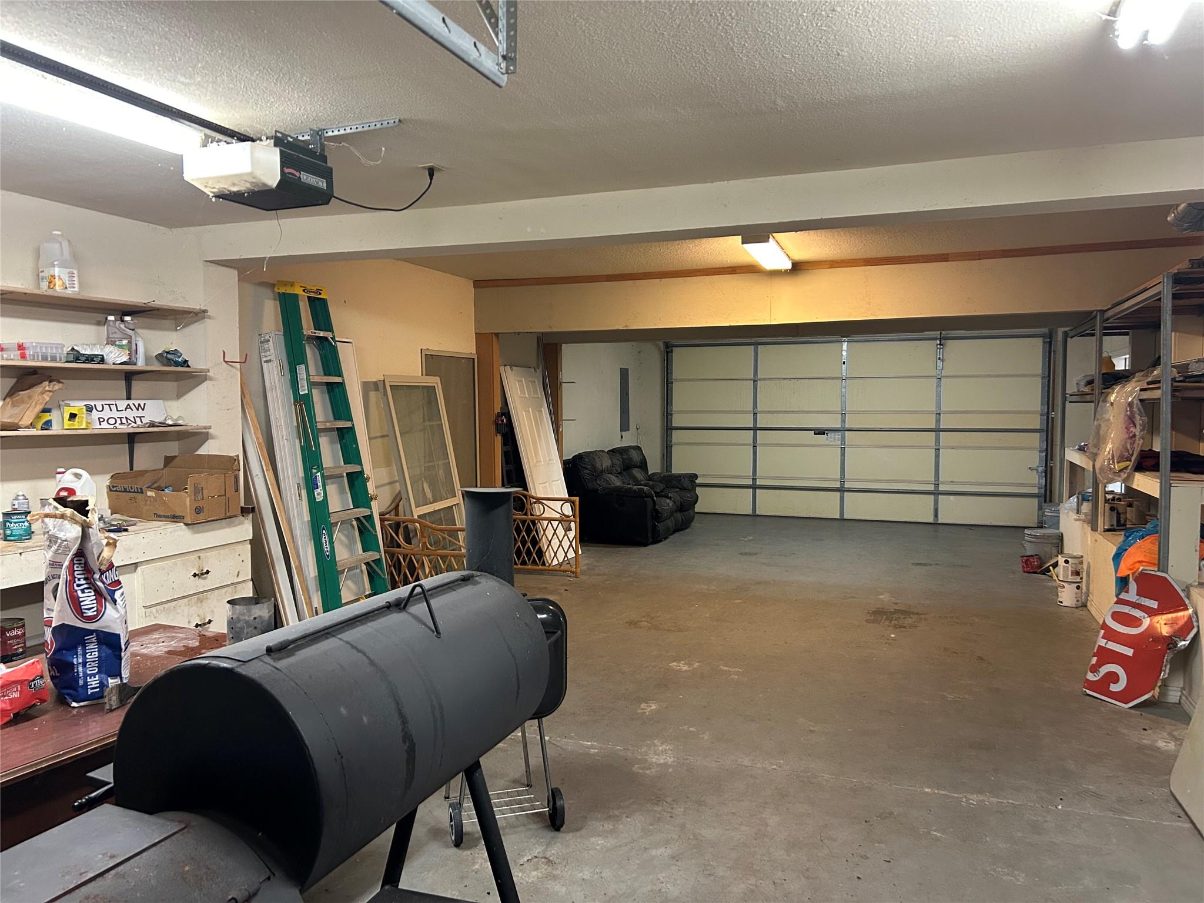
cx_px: 602
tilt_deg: -4.0
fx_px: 904
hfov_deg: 67.3
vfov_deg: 53.1
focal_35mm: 26
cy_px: 452
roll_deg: +0.2
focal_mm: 5.7
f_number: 1.5
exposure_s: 1/60
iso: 320
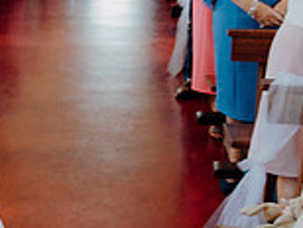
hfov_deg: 18.5
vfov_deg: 15.7
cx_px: -148
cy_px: 68
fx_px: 824
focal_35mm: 94
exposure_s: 1/200
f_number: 2.8
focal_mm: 26
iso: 800
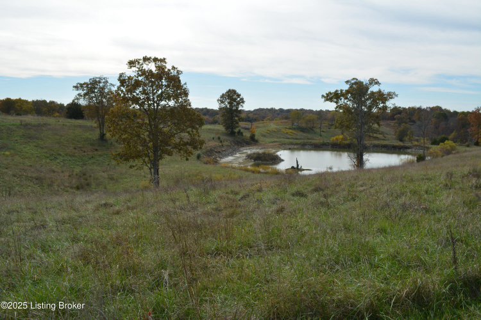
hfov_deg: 61.9
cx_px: 240
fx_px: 401
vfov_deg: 43.6
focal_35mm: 30
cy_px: 160
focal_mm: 20
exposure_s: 1/250
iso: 100
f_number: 8
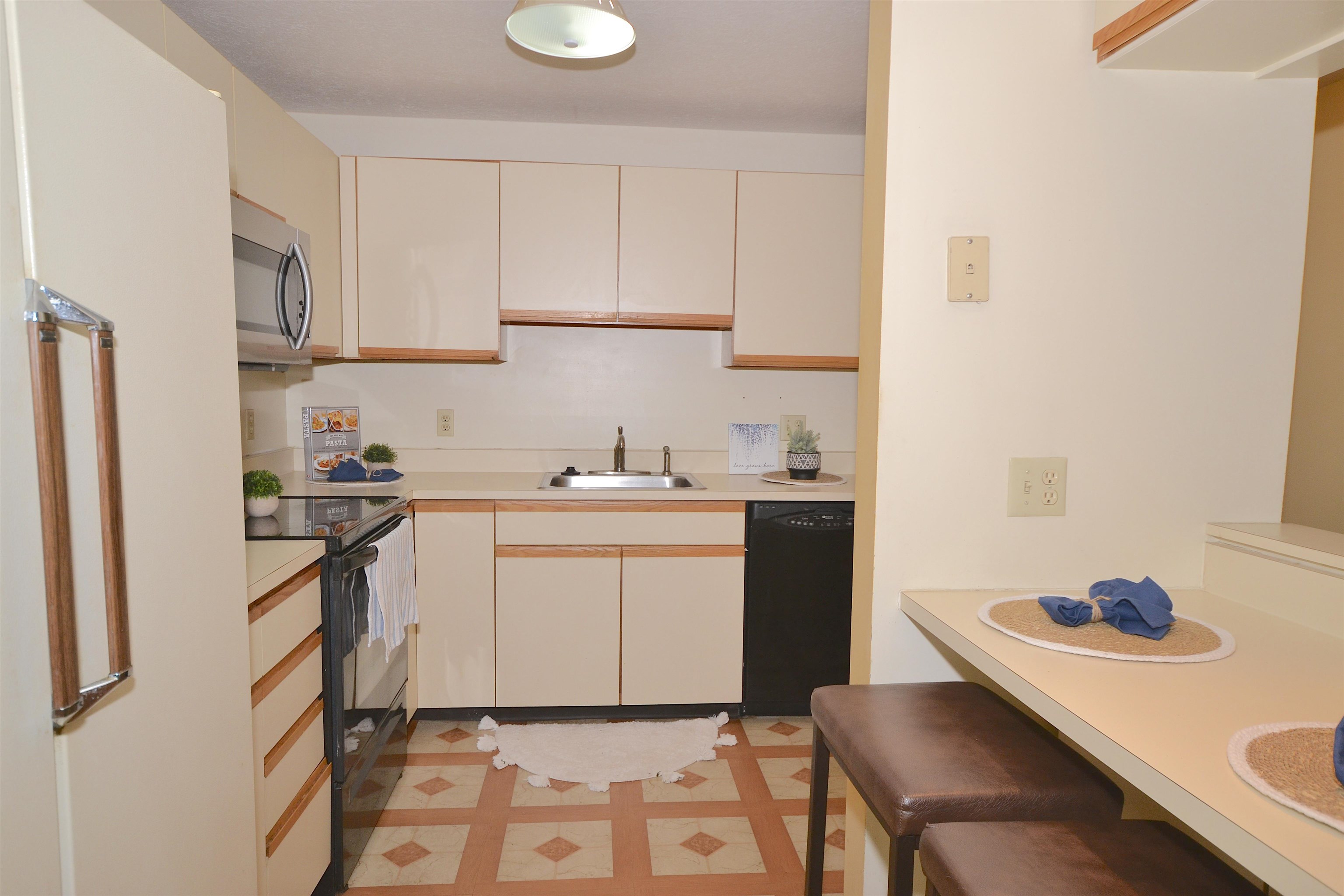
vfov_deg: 53.1
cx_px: 672
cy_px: 448
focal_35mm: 24
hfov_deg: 73.7
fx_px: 896
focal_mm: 16
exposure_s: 1/60
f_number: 5.6
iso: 400
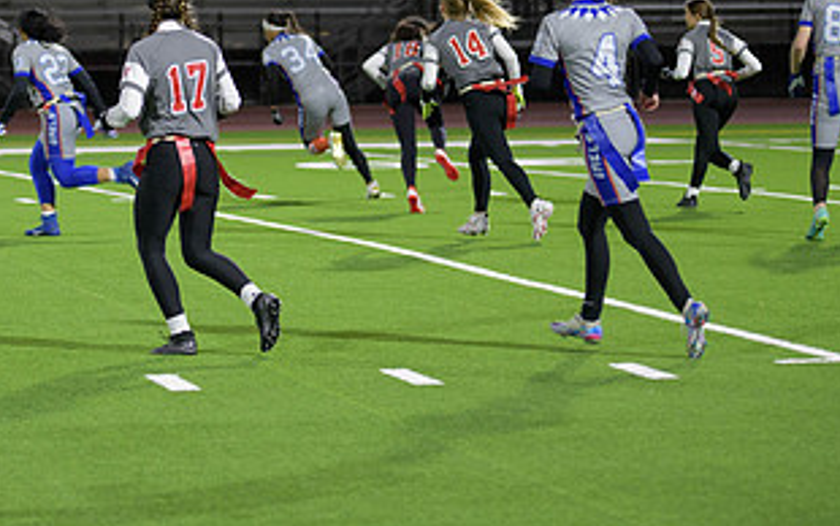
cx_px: 190
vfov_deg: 7.0
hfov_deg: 11.2
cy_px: 45
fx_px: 4282
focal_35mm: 187
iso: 1100
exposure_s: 1/200
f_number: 2.8
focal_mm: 98
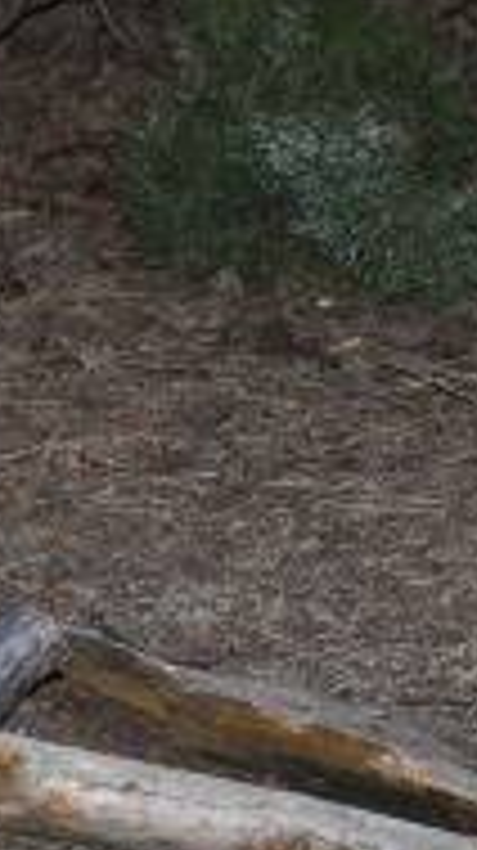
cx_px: -549
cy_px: 40
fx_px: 6371
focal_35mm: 283
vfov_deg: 7.6
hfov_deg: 4.2
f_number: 5.6
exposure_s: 1/60
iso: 800
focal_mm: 55
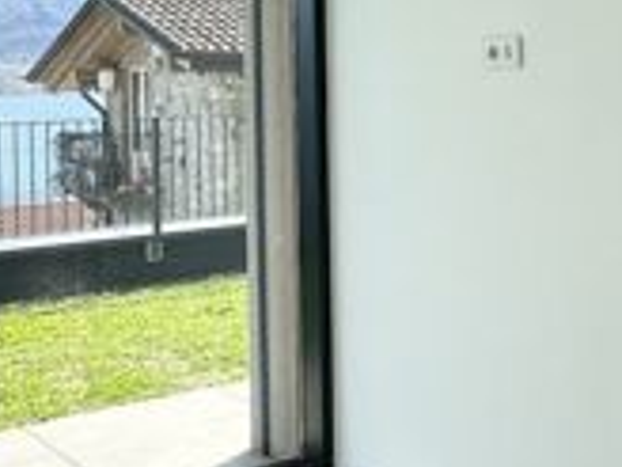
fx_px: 1078
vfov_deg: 24.0
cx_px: 332
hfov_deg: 32.2
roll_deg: +1.3
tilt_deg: +0.1
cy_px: 84
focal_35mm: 60
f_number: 2.2
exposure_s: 1/651
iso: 40
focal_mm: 2.22
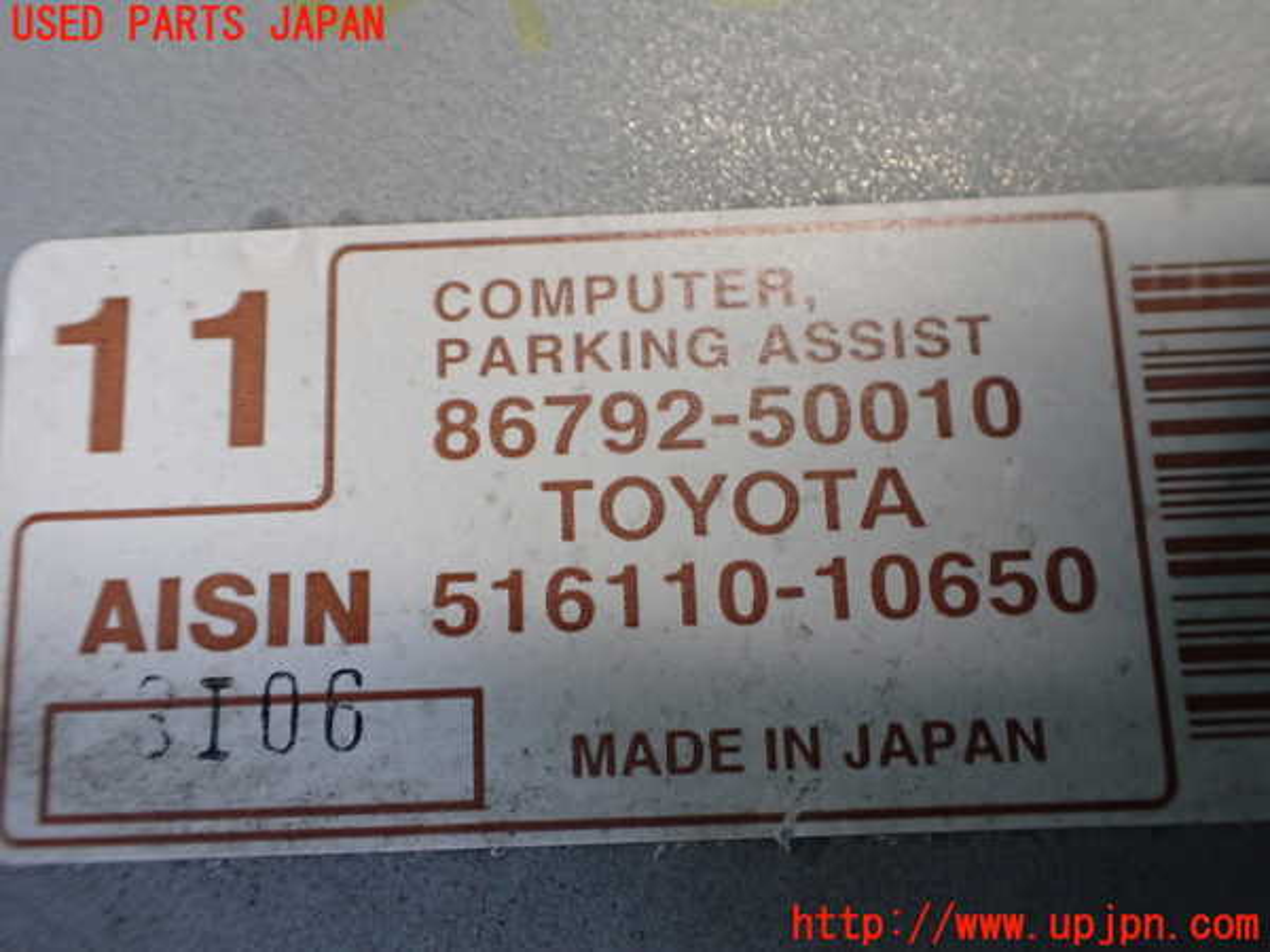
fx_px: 1101
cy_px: 476
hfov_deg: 60.0
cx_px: 635
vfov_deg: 46.8
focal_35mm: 30
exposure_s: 1/125
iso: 500
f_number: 2.3
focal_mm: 5.4
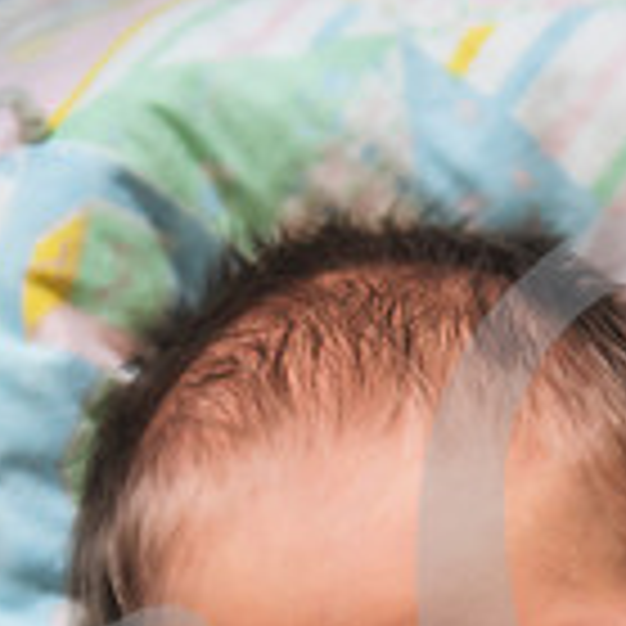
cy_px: 968
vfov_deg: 10.2
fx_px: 3376
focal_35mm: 165
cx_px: 567
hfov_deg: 10.5
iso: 1000
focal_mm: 60
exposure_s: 1/125
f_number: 2.8
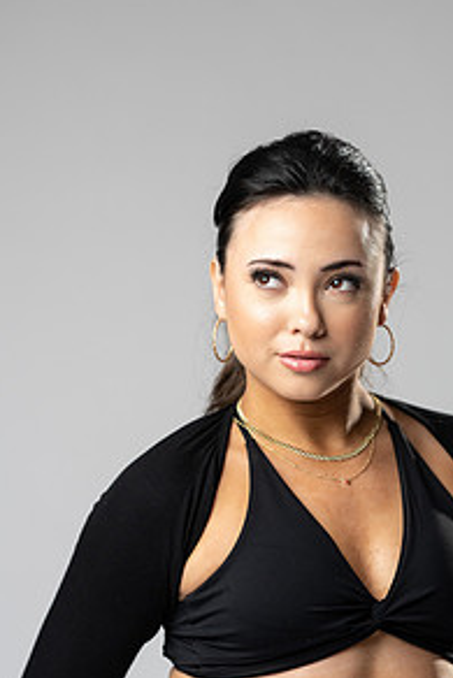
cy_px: 399
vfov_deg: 15.6
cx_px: 328
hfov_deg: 10.5
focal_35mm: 131
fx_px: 2470
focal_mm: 85
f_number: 2.8
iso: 200
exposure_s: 1/125
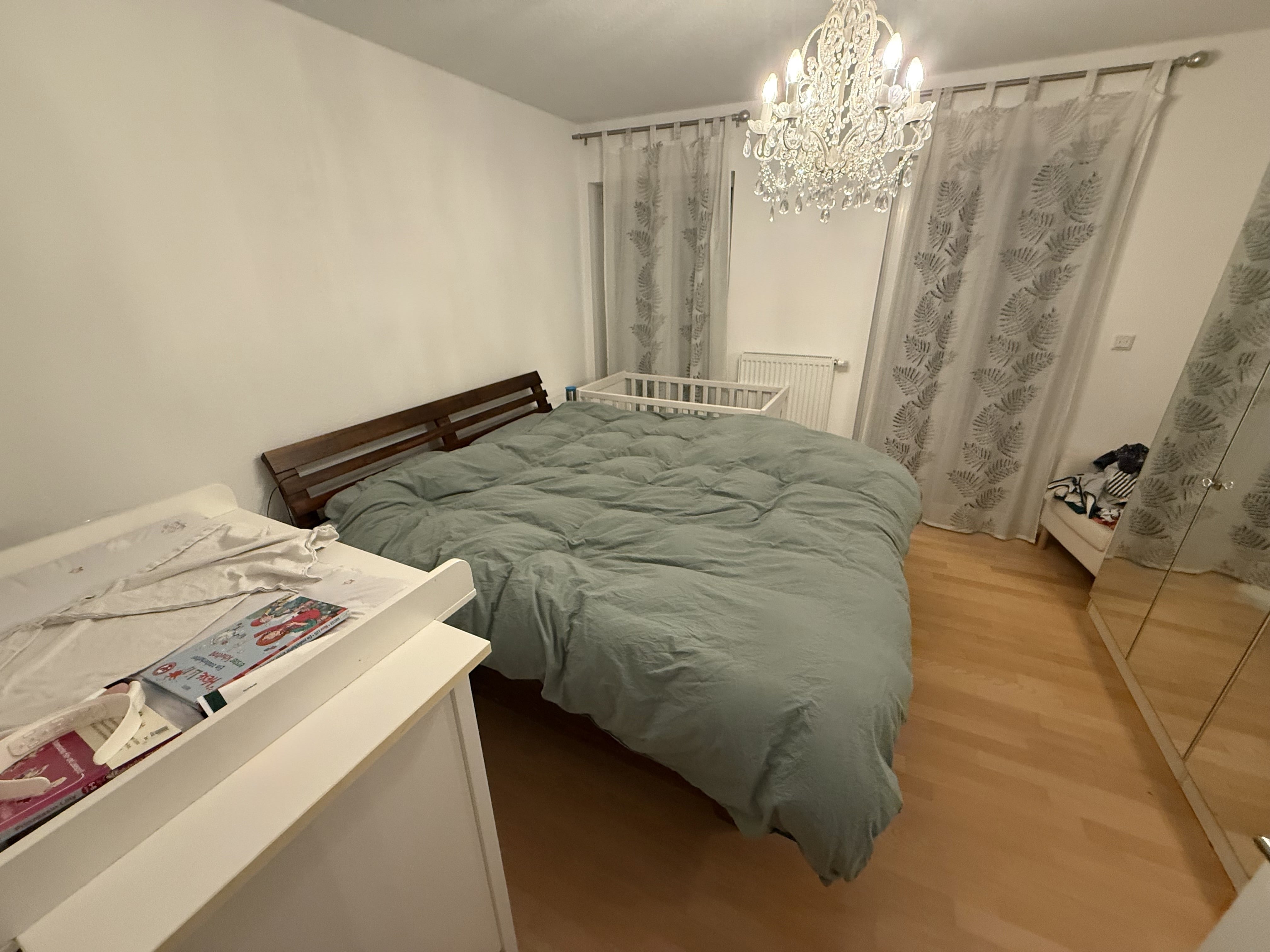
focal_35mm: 14
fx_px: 514
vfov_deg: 85.7
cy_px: 476
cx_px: 635
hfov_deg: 102.1
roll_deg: +0.2
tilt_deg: -23.3
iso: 400
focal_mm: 2.22
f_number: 2.2
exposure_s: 1/50
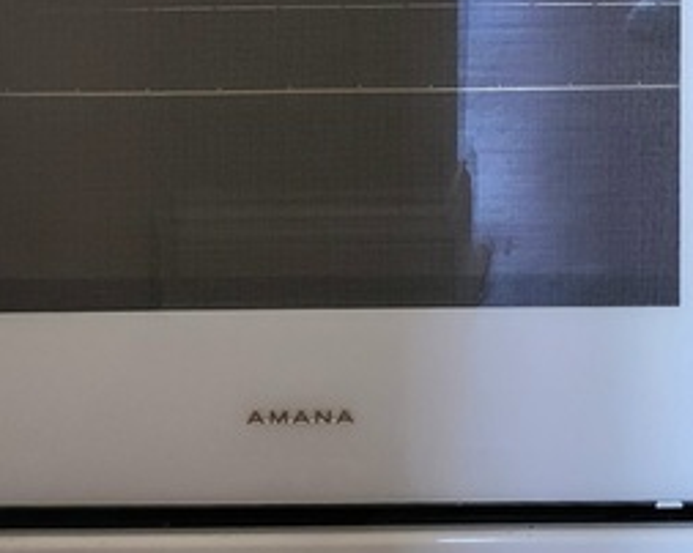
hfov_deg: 18.8
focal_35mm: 96
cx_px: 841
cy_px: -668
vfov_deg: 13.1
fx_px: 1967
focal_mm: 5.4
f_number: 1.8
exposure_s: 1/120
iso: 100
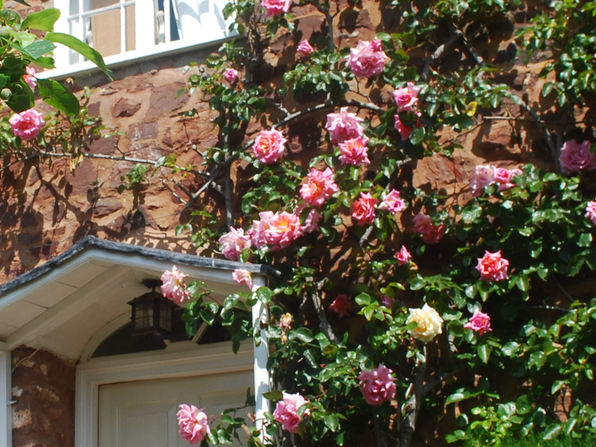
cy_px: 260
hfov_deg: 26.8
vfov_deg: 20.7
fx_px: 1222
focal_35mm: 71
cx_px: 111
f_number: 10
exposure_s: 1/200
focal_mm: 18
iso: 200
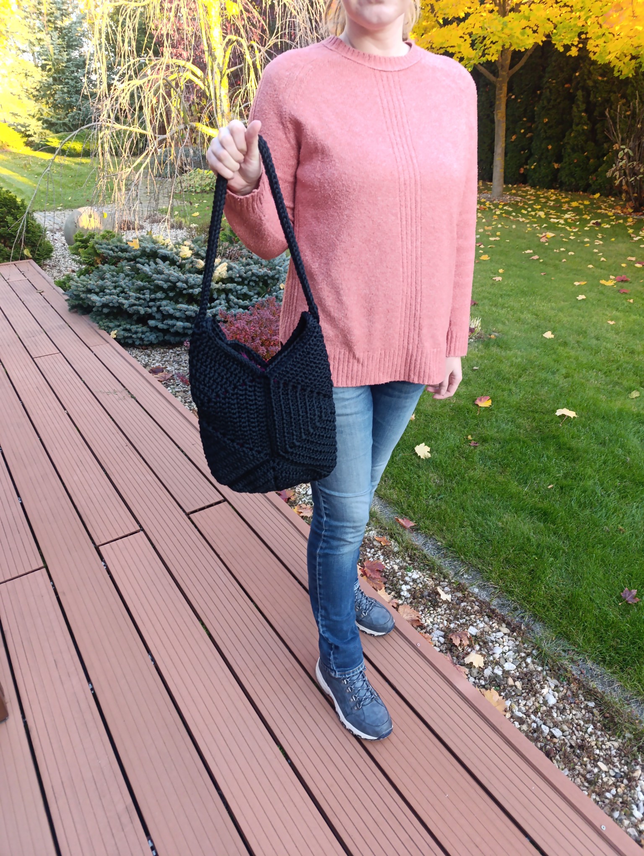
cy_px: 428
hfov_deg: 59.0
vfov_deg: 73.8
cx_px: 322
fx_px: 569
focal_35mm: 23
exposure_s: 1/100
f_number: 1.6
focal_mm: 6.14
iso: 250
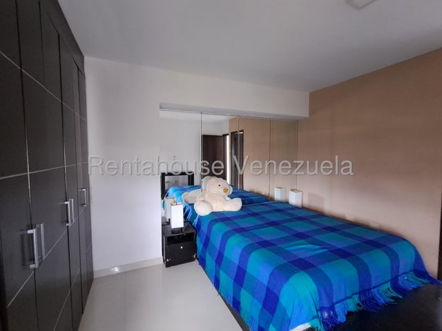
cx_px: 221
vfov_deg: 78.1
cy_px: 166
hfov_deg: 94.5
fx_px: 204
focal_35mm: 16
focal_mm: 1.64
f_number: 2.2
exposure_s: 1/7
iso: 400
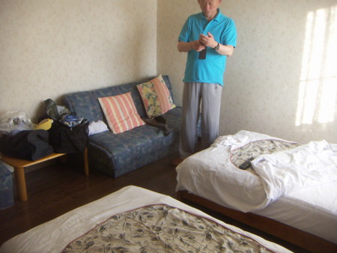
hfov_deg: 51.3
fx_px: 351
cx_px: 168
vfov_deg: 39.7
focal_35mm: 36
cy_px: 126
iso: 100
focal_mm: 4.7
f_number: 2.8
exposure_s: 1/50
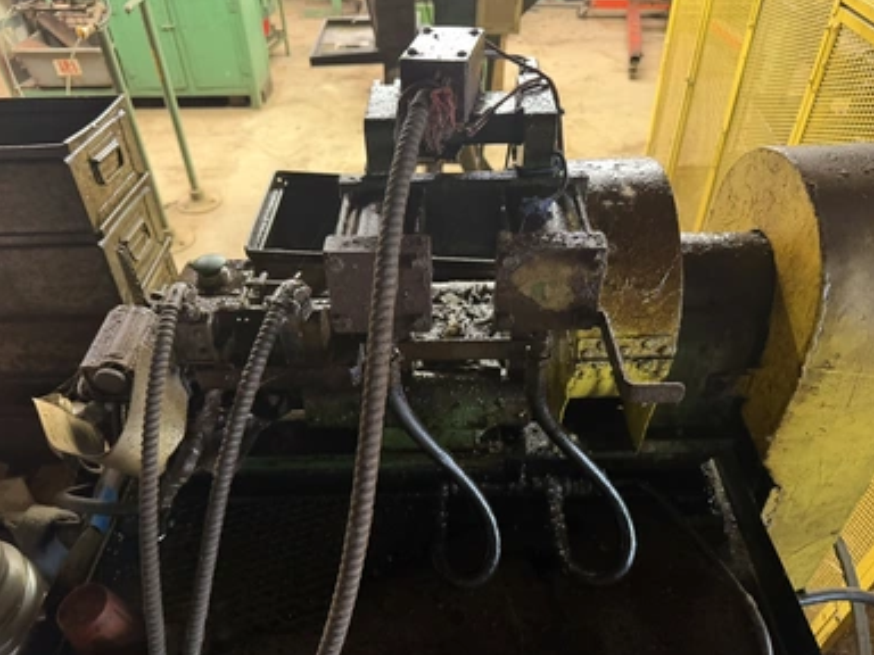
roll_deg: +1.8
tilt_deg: -41.8
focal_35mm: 25
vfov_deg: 54.9
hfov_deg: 69.4
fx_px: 631
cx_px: 432
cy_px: 337
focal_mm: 6.76
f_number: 1.78
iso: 800
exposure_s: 1/30
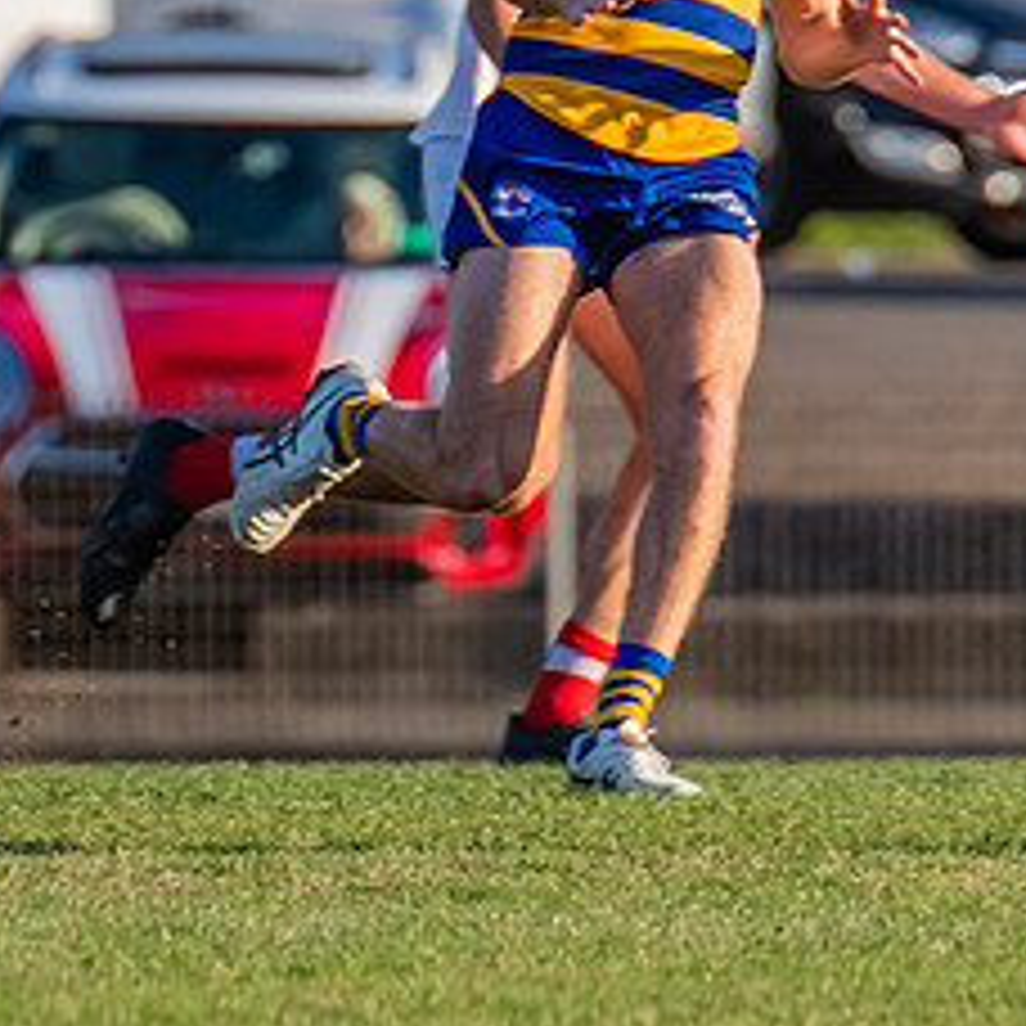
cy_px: 50
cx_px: -616
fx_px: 60494
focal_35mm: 1804
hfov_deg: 1.0
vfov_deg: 1.0
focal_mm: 420
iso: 800
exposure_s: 1/1600
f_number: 5.6
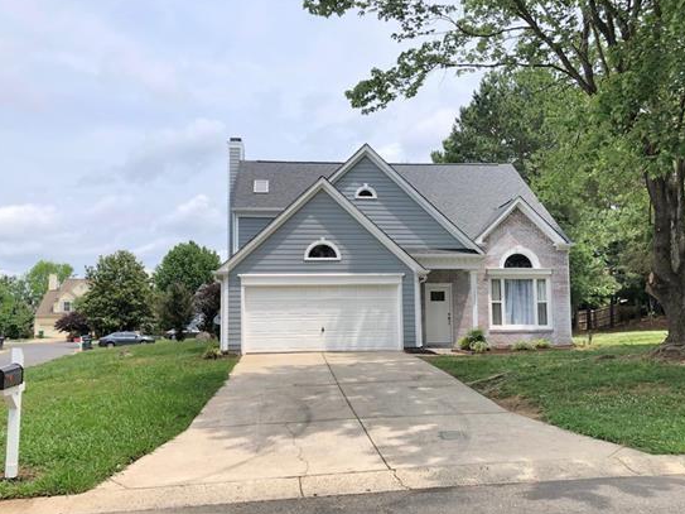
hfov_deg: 55.3
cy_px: 274
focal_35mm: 33
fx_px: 653
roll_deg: +0.6
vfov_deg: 42.9
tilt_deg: +4.9
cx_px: 357
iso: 20
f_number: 1.8
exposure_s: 1/467
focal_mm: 3.99
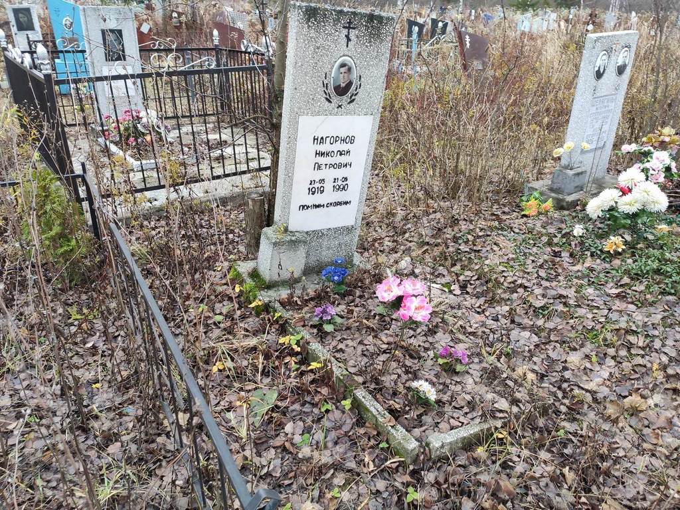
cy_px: 255
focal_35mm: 26
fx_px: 511
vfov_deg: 53.1
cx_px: 340
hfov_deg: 67.3
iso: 208
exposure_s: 1/100
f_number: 1.75
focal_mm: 4.77
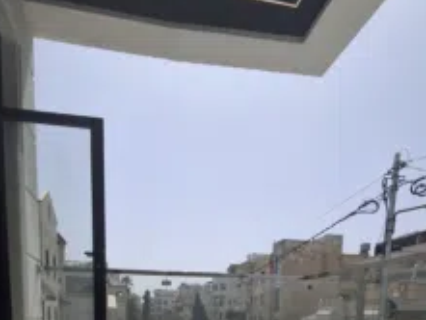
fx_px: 357
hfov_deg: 61.6
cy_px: 353
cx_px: 199
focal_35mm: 29
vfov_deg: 39.4
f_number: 2.2
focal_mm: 1.64
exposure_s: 1/2747
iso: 40
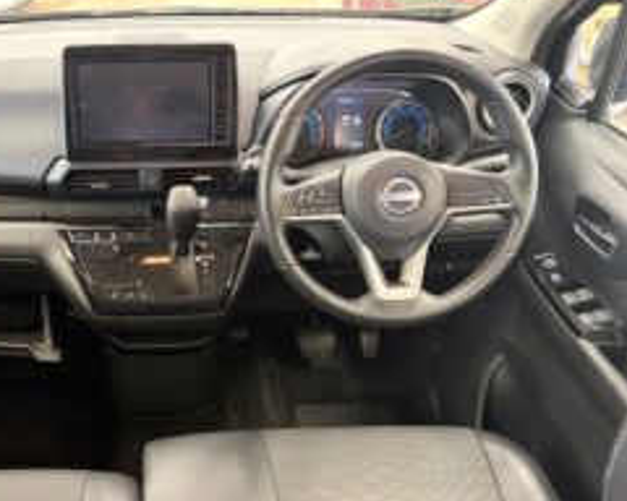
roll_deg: +1.7
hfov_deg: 47.6
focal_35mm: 37
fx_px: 687
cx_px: 172
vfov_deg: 39.8
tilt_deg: -38.7
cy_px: 325
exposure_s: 1/33
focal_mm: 5.96
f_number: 1.6
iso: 500
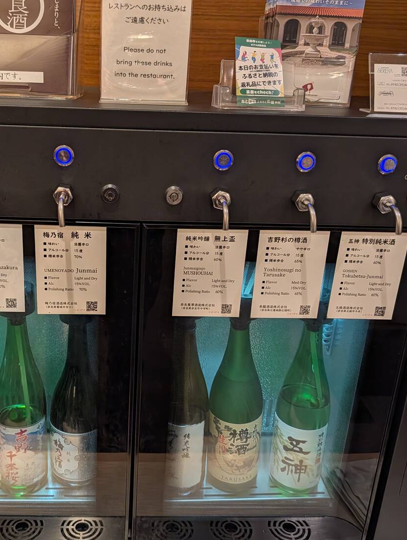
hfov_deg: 40.2
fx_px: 547
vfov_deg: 52.5
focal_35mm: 35
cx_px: 130
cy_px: 250
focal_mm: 6.9
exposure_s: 1/120
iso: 103
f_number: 1.68
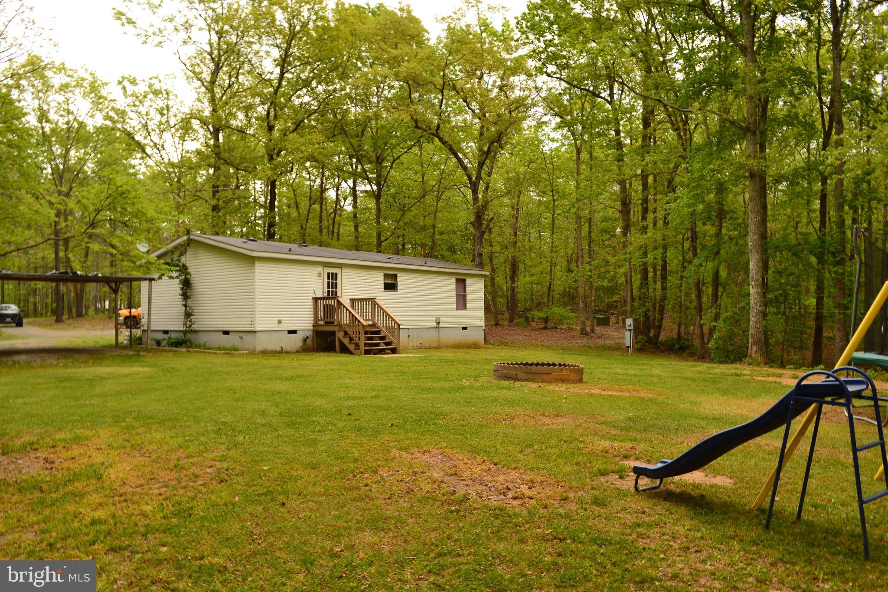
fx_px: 666
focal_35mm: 27
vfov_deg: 47.9
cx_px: 444
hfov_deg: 67.4
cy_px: 296
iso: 100
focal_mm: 18
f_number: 9
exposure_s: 1/6
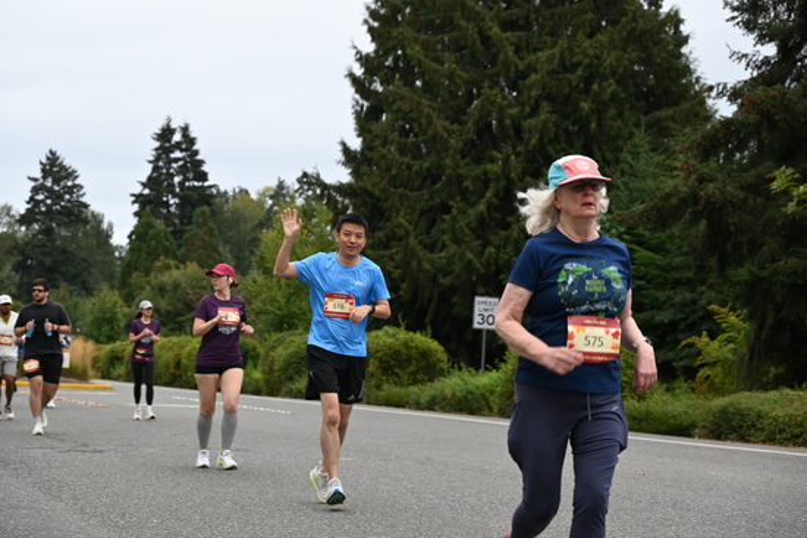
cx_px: 404
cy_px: 269
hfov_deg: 22.4
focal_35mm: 91
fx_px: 2040
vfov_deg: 15.0
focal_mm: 91
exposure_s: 1/160
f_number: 6.3
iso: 400
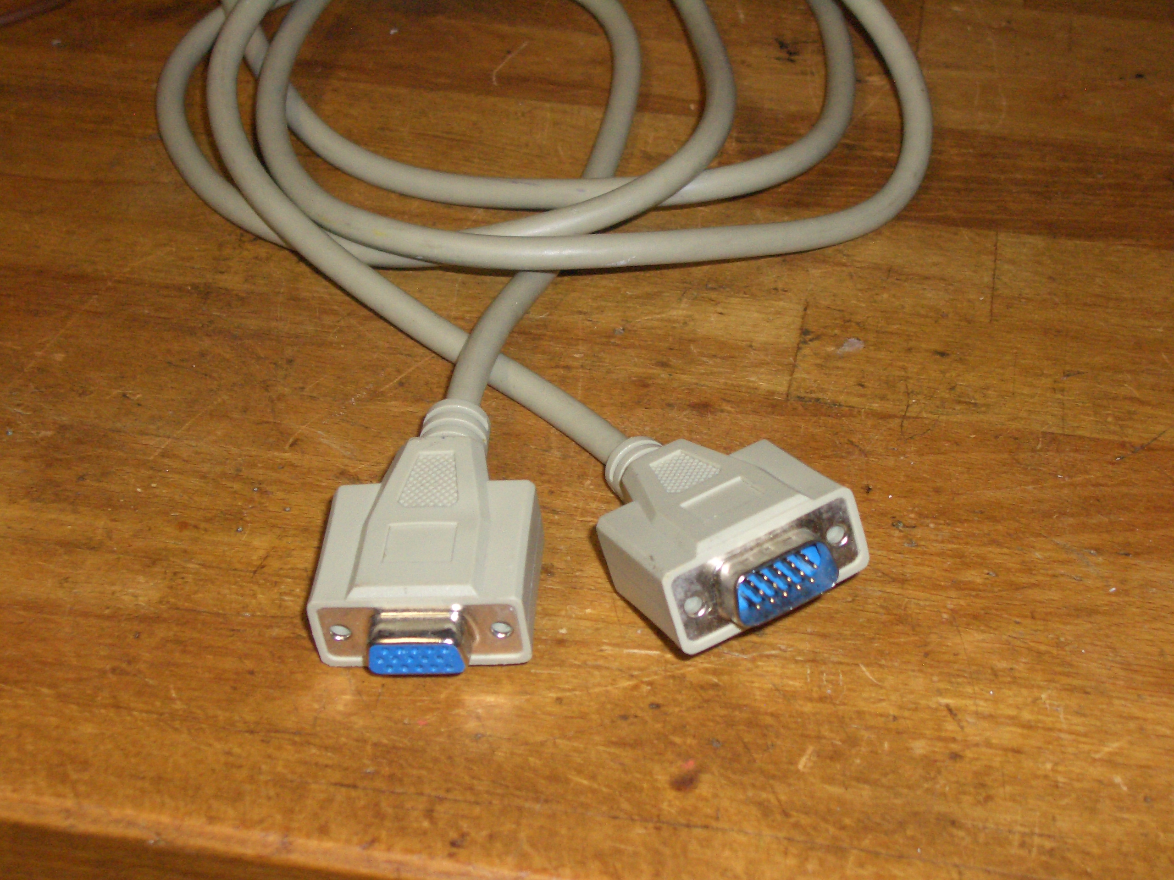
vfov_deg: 23.7
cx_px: 587
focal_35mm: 62
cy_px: 440
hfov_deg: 31.2
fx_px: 2103
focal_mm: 10.2
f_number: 3.5
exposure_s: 1/60
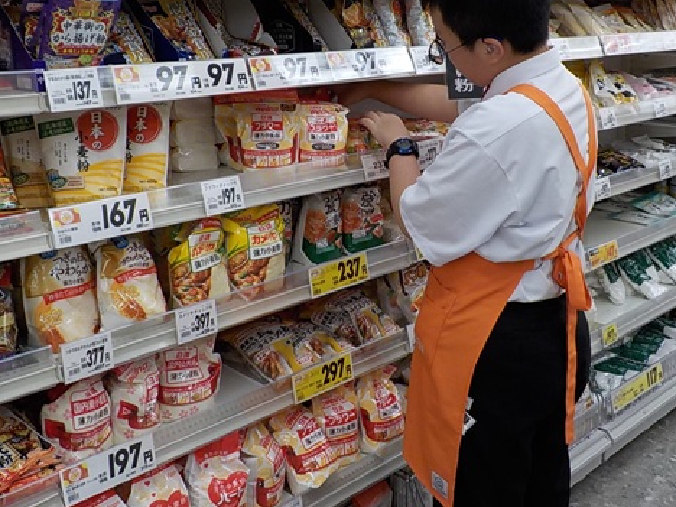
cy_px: 162
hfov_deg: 45.7
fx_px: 801
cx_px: 364
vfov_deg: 34.7
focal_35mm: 41
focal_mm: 4.1
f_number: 3.3
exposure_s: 1/40
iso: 125
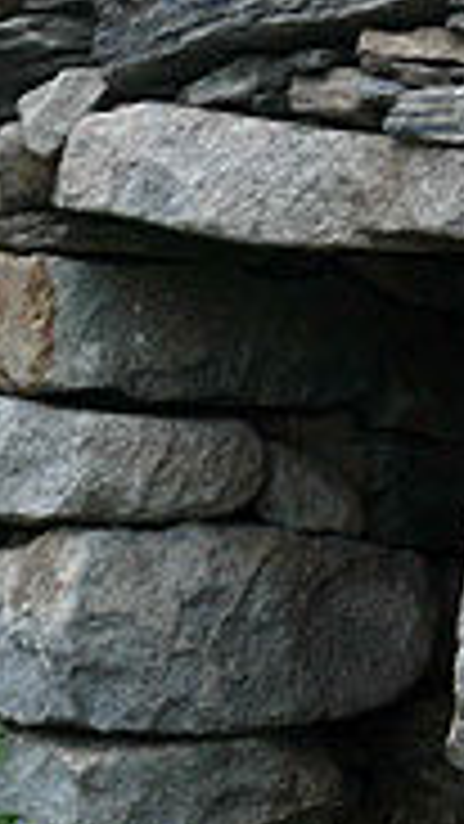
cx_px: 960
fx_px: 2055
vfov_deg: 22.7
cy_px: 392
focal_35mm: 94
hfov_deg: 11.5
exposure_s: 1/6
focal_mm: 7.4
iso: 200
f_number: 2.8
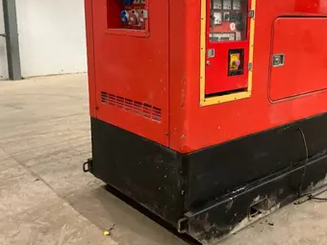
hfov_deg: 45.5
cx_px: 198
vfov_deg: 35.1
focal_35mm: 41
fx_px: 387
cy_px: 105
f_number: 1.8
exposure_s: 1/47
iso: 320
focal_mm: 3
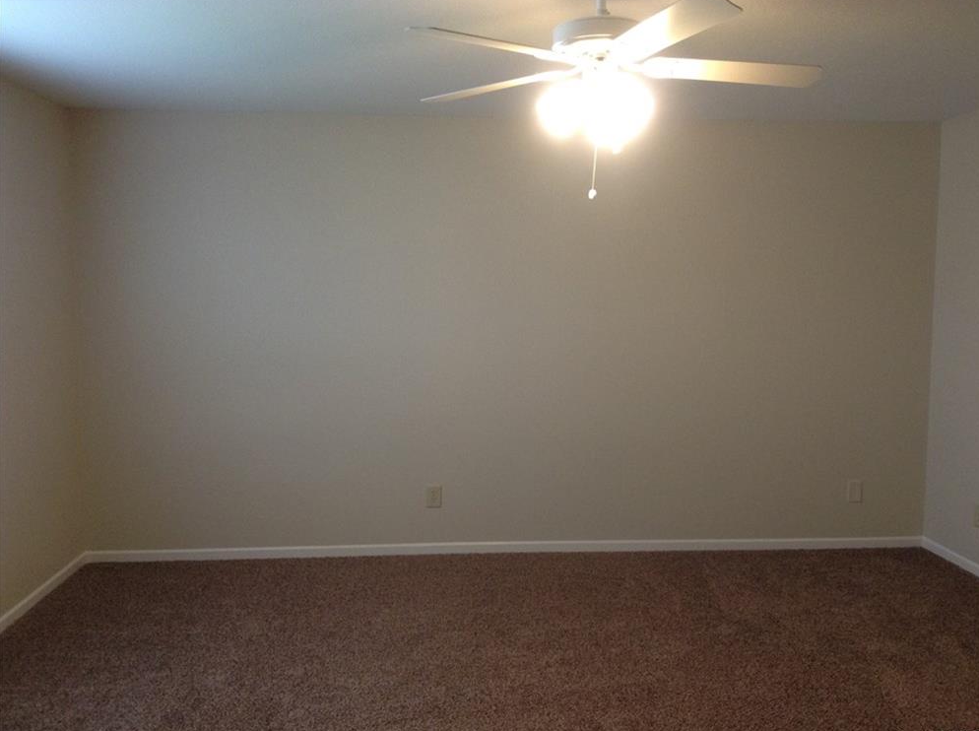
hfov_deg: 54.0
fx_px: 960
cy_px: 369
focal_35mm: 34
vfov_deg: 41.7
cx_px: 502
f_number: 2.4
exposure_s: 1/25
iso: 80
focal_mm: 3.3
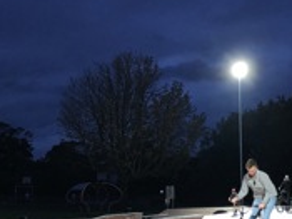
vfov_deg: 18.2
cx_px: 175
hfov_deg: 24.4
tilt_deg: -0.4
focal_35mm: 80
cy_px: 185
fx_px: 674
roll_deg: +1.5
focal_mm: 3.99
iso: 40
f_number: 1.8
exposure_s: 1/20
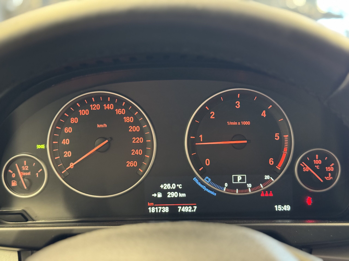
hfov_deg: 39.7
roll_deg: +0.9
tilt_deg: -16.6
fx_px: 484
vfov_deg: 30.3
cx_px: 174
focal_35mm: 48
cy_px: 130
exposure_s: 1/25
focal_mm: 6.76
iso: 500
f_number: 1.78
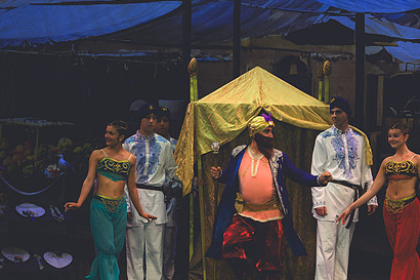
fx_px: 3335
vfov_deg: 4.8
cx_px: 284
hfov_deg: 7.2
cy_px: 187
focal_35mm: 286
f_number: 2.8
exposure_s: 1/500
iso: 560
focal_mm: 135
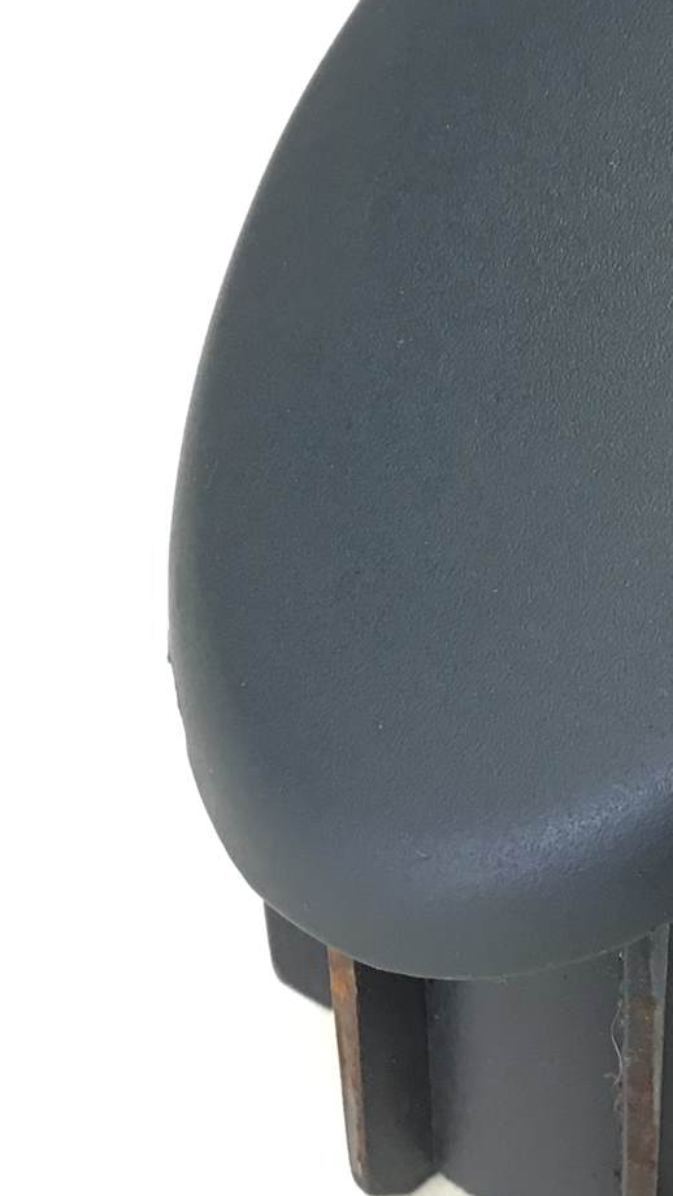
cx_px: 606
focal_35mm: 73
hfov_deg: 16.3
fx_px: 2316
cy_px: 436
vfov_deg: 28.8
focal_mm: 3.3
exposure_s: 1/30
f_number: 2.4
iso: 40
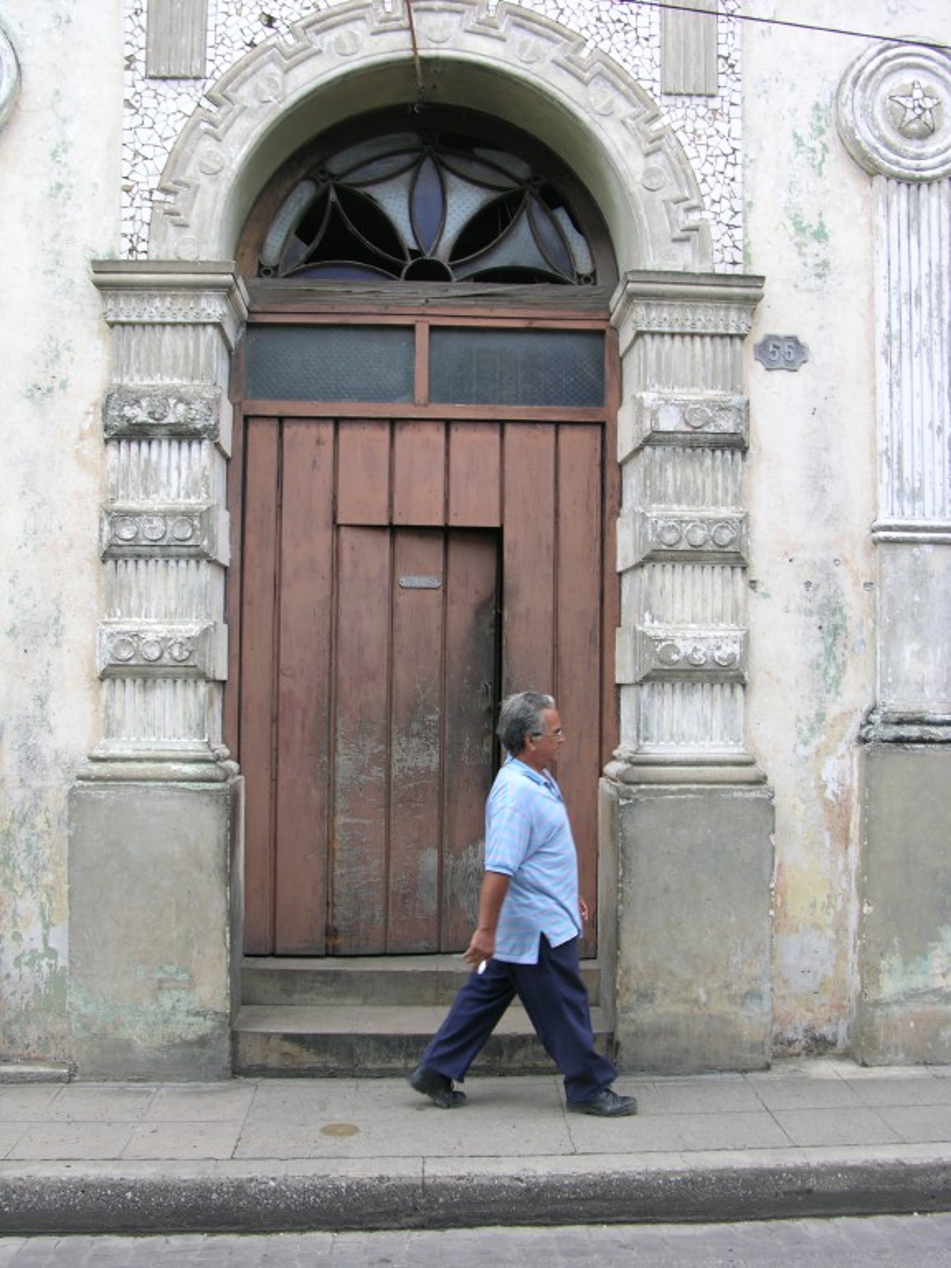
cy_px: 634
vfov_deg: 51.4
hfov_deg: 39.7
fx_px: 1319
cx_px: 476
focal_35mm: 36
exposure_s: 1/106
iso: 50
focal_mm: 9.2
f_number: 4.5
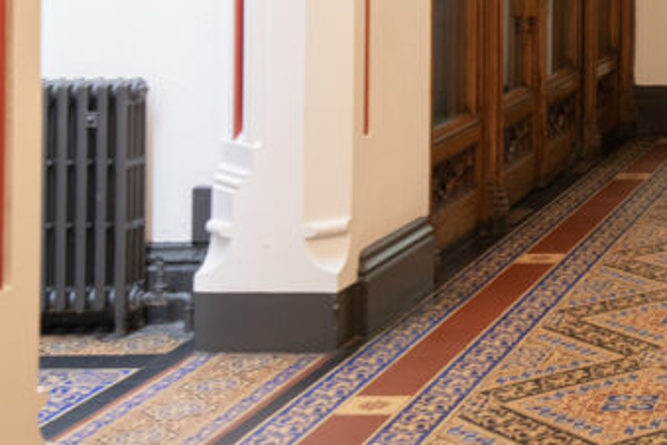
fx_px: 1704
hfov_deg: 19.6
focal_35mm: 92
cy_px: -62
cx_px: 966
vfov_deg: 14.5
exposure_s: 1/1.25
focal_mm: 30
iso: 400
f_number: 8
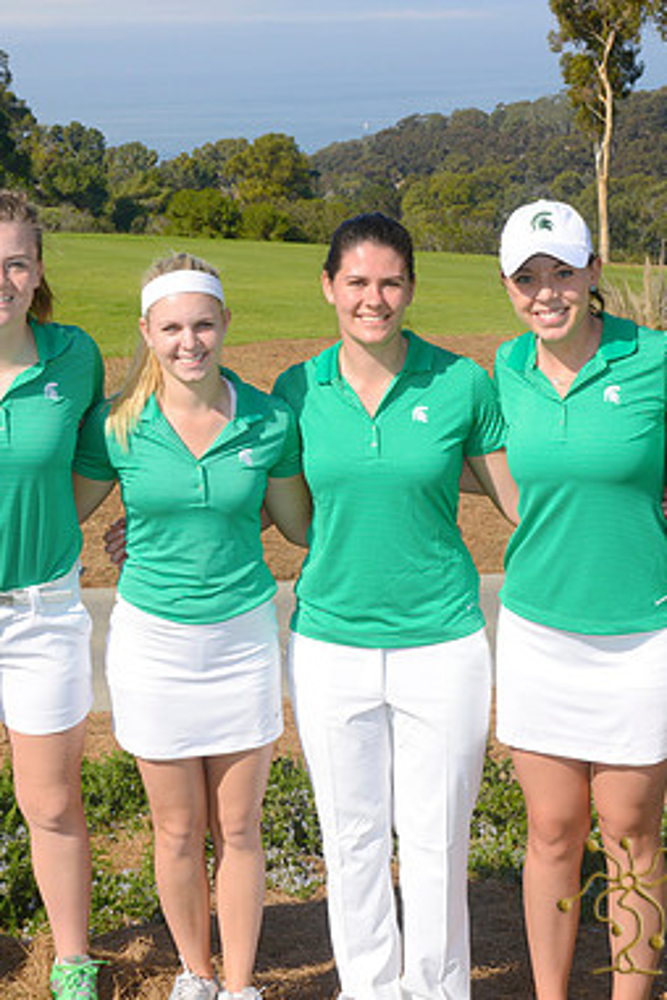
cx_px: 173
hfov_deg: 21.1
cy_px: 500
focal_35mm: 64
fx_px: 1779
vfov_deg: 31.4
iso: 250
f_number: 14
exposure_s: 1/250
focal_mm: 42
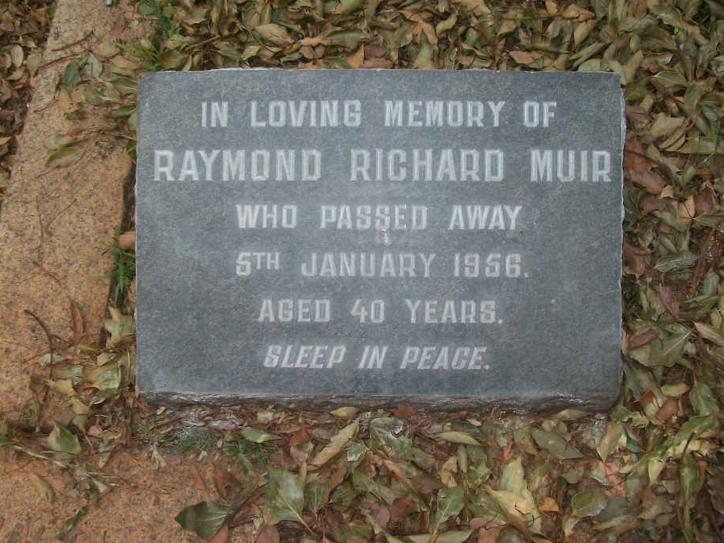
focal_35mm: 40
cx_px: 336
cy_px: 263
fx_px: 836
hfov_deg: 46.8
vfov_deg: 35.9
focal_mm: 6
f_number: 2.7
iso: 80
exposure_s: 1/640
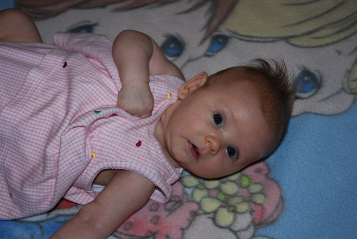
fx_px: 715
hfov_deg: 28.0
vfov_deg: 19.0
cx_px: 178
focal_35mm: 72
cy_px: 120
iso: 200
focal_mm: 48
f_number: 4.8
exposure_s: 1/60
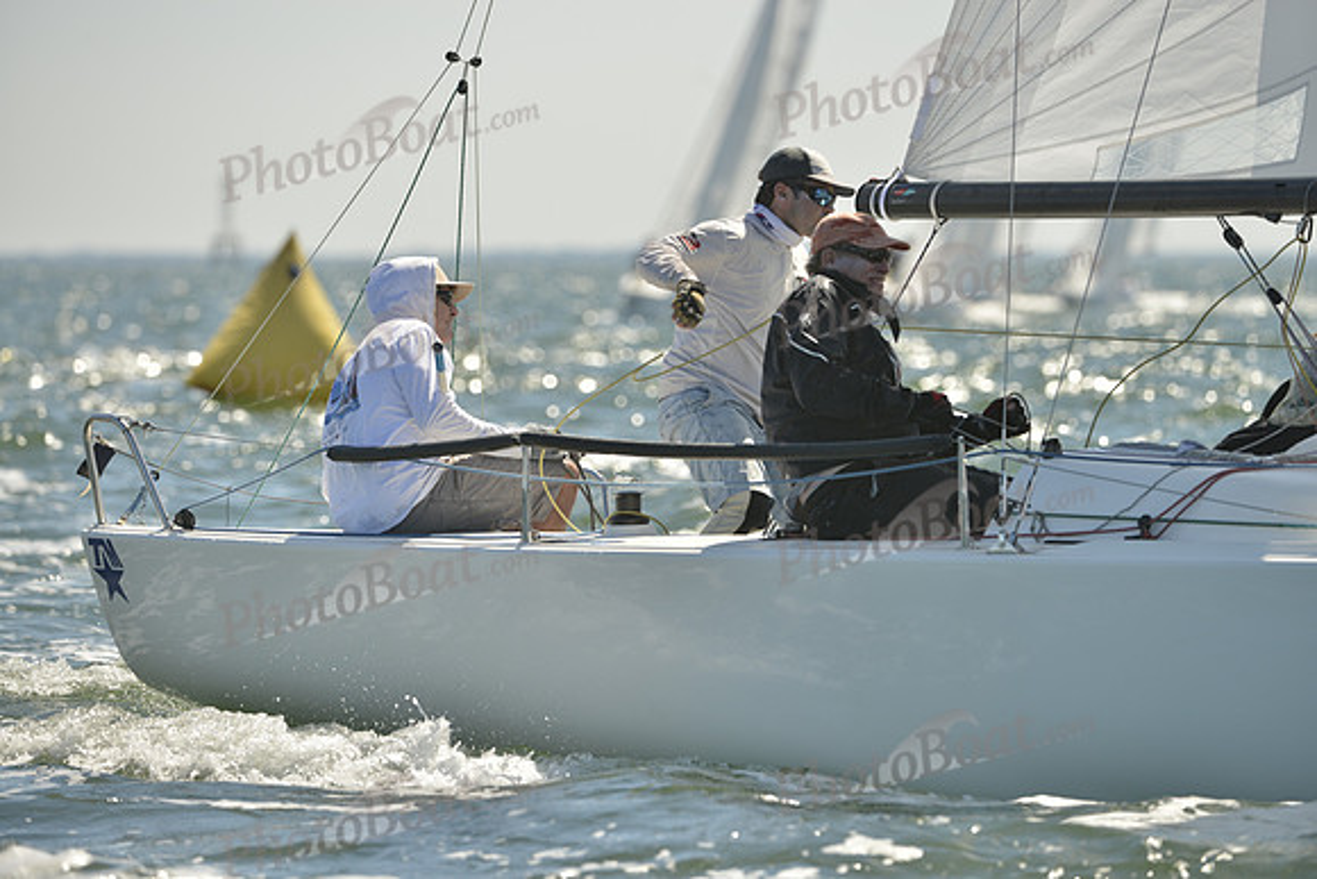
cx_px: 658
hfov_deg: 6.2
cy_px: 440
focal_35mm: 330
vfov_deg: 4.2
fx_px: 12075
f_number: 6.3
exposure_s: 1/1250
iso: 280
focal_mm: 330
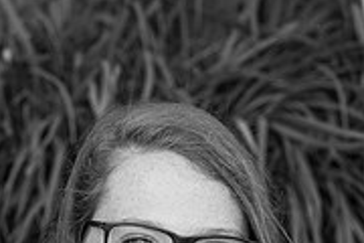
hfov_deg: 6.4
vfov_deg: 4.2
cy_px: 349
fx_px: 3256
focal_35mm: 322
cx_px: 192
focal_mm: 100
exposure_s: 1/200
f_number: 7.1
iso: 400
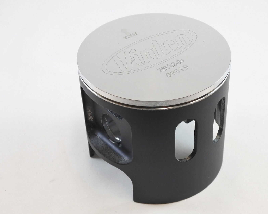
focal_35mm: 52
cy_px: 107
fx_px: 412
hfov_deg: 35.9
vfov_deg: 29.1
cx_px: 158
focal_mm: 17.2
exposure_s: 1/125
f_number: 4.5
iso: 560
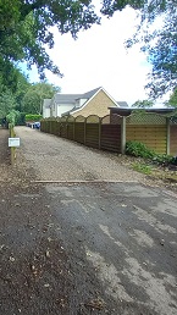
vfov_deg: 81.0
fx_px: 184
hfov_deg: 46.5
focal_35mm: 22
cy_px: 142
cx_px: 18
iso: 50
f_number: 2.2
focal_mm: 1.13
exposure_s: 1/120
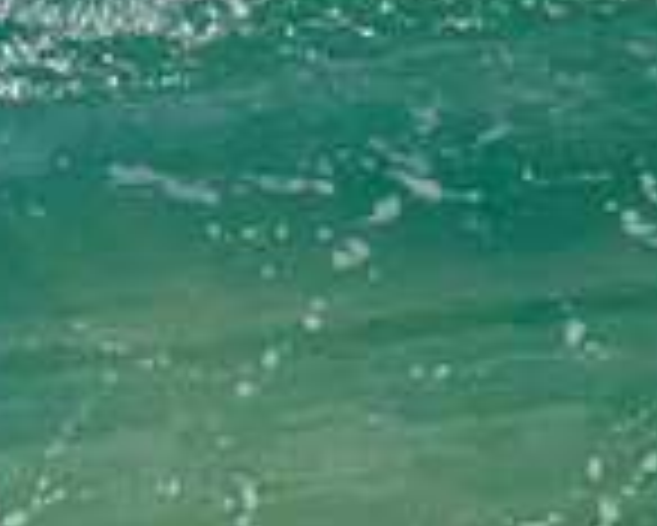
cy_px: 372
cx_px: -513
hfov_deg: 0.5
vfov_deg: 0.4
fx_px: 79290
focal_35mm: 4075
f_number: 11
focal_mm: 800
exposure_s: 1/2000
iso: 720
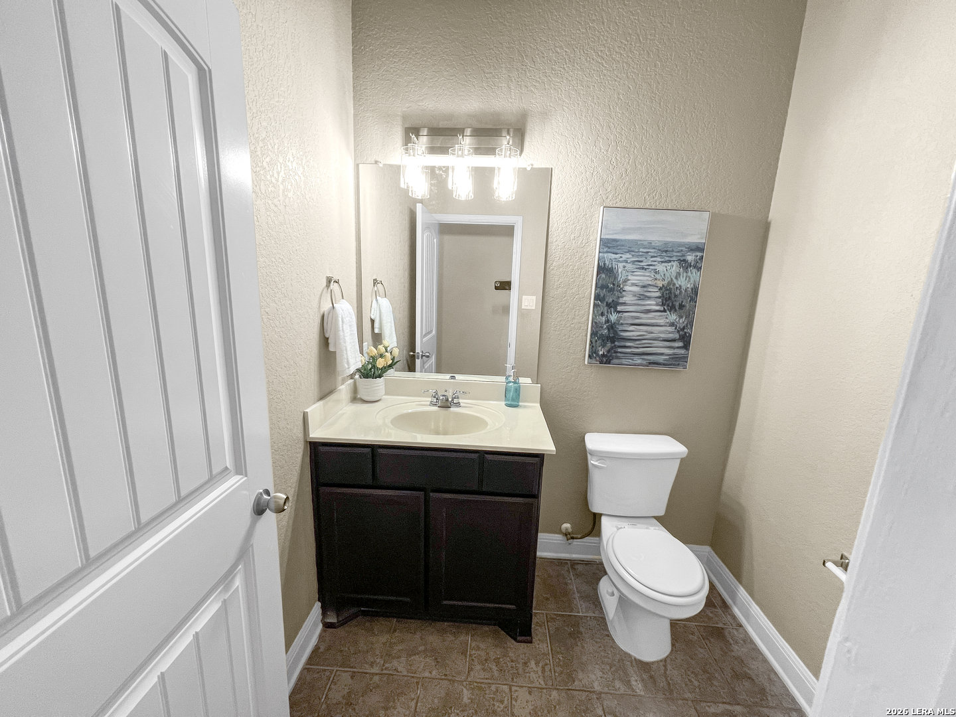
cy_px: 358
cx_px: 478
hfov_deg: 106.2
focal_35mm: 13
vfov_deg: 89.9
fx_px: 359
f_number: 1.8
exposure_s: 1/60
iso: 160
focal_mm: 1.57
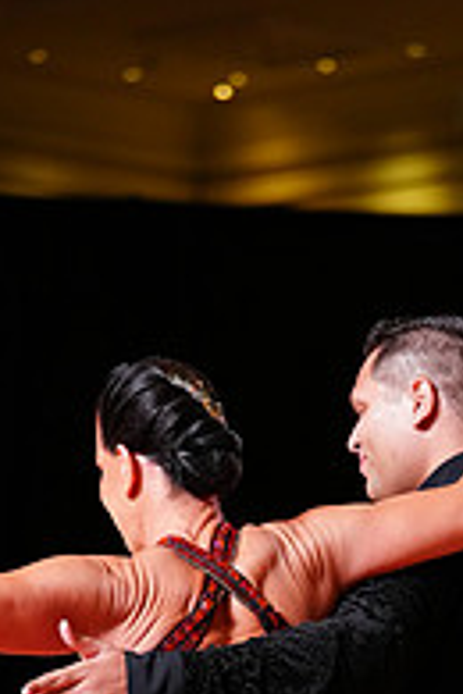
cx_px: 361
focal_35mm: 235
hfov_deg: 5.8
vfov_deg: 8.6
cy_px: 879
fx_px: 4533
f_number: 2.8
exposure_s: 1/400
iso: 2000
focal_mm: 79
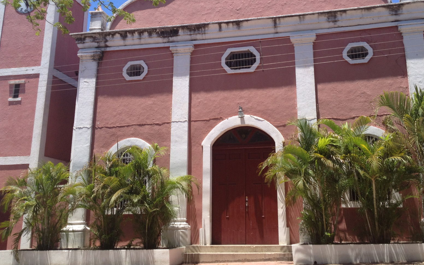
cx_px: 236
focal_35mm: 46
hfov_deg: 43.4
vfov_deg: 27.7
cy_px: 76
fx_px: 532
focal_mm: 4.28
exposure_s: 1/1151
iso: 50
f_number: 2.4
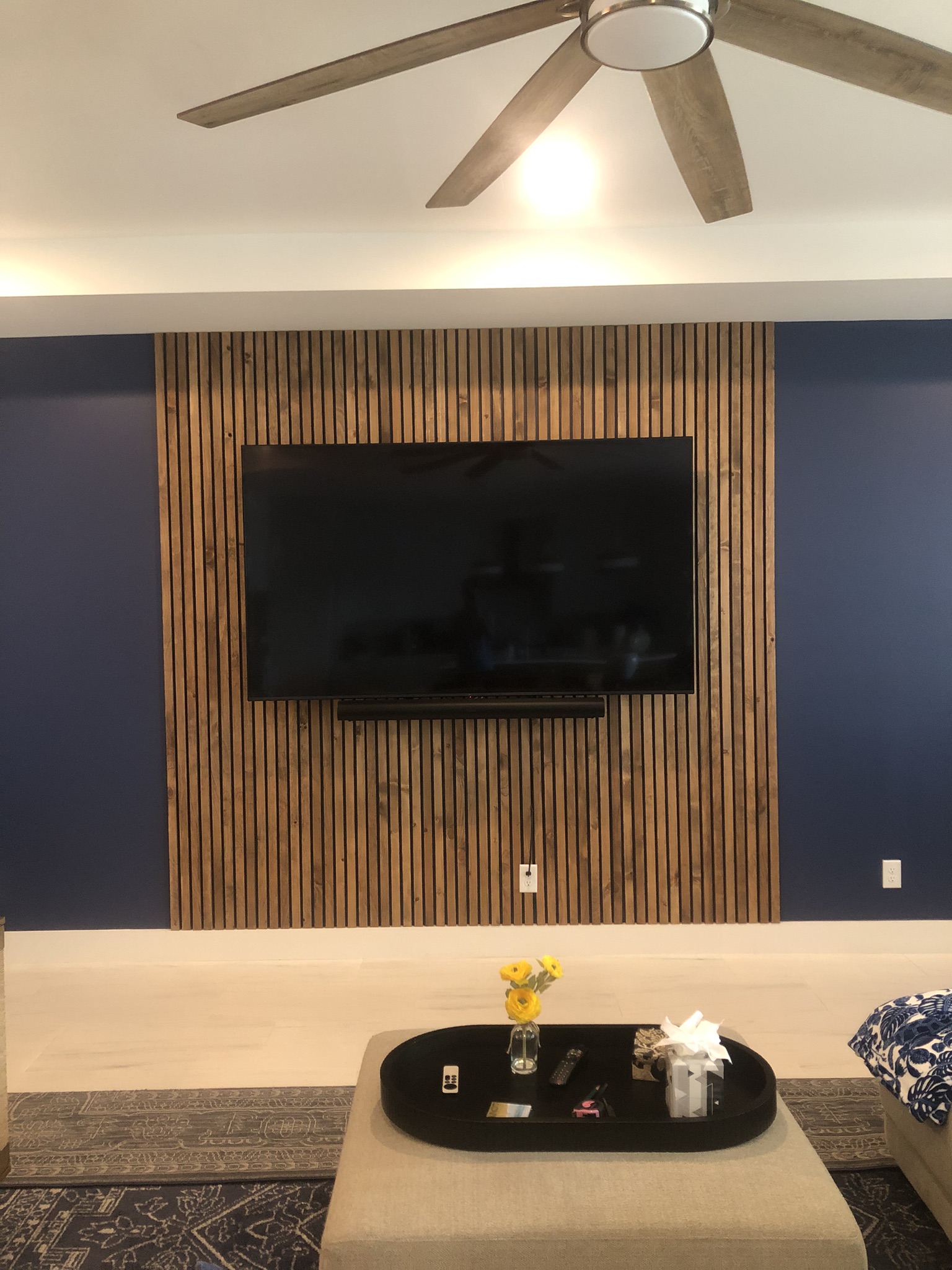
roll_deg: +0.7
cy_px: 635
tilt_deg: -0.1
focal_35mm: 28
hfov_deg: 49.7
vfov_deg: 63.4
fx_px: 1027
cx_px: 476
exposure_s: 1/12
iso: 100
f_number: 1.8
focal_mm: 3.99
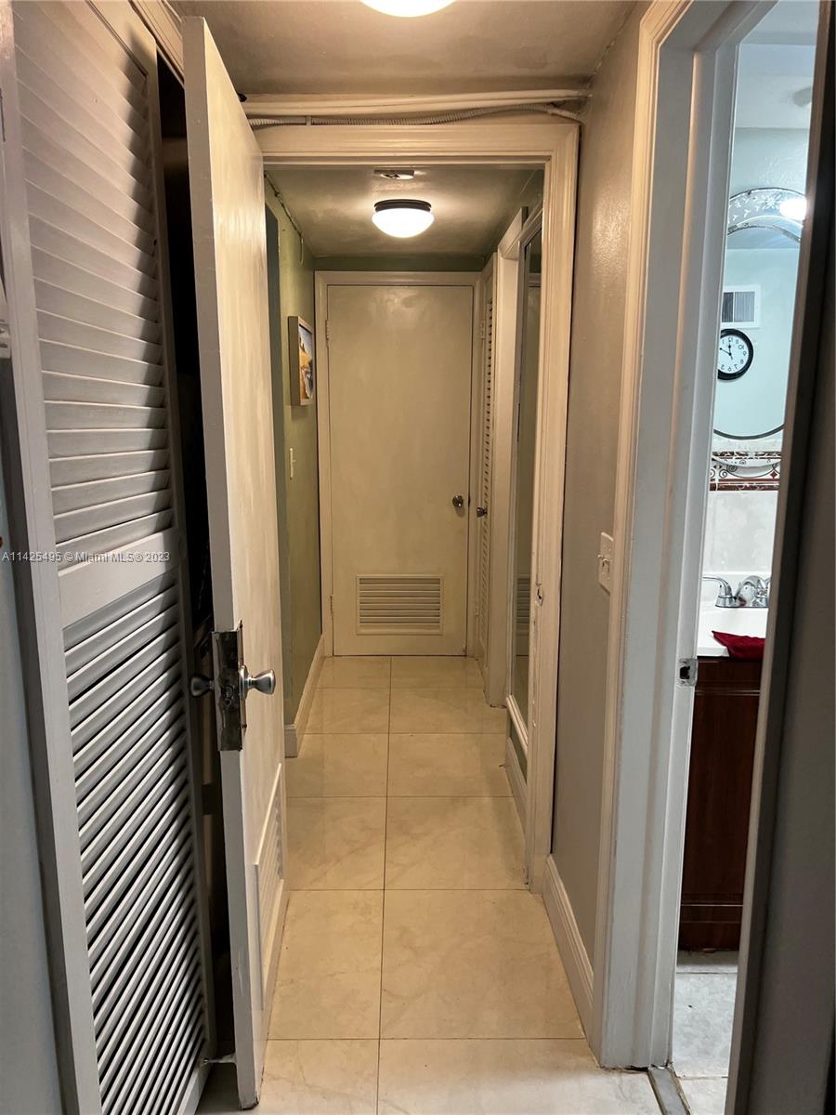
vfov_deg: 67.3
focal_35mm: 26
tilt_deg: -10.0
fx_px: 837
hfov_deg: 53.1
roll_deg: -0.1
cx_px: 418
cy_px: 558
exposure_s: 1/120
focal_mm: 5.7
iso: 80
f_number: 1.5
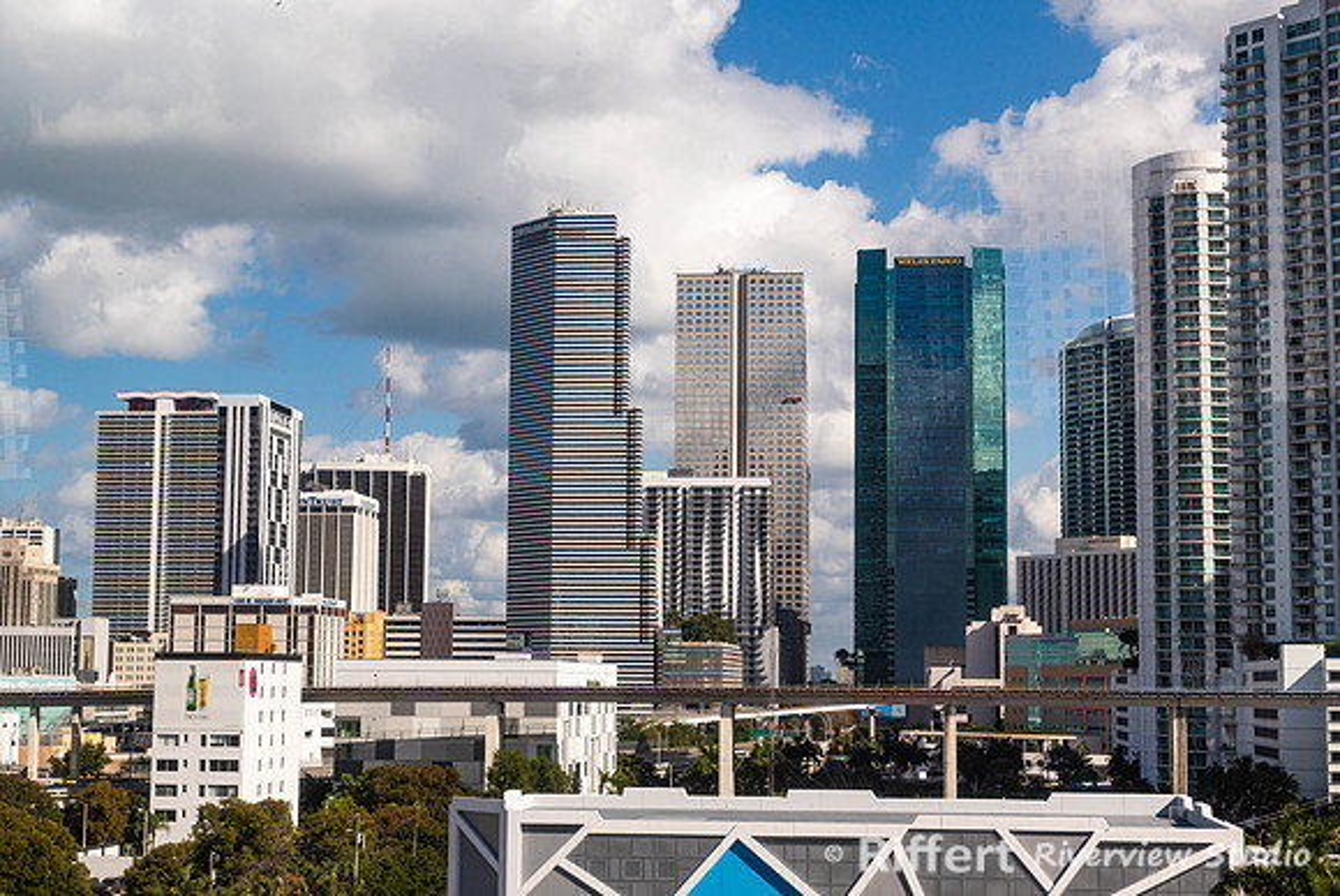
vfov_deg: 22.6
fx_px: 2241
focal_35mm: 60
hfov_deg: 33.3
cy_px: 448
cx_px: 670
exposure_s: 1/500
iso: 400
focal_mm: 58
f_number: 10
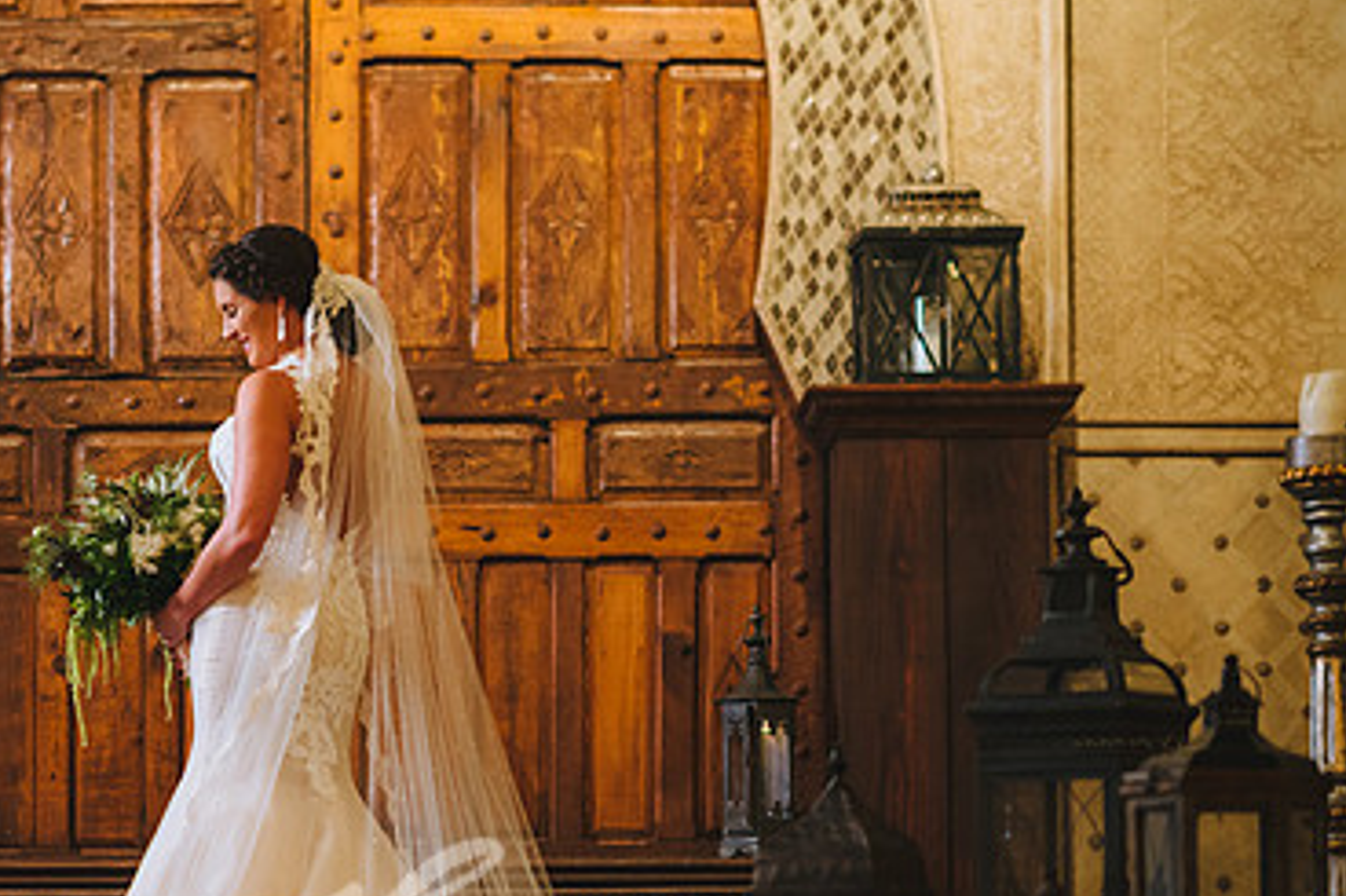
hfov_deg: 15.2
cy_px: 631
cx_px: 293
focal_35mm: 134
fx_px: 5008
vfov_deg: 10.2
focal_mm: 85
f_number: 2
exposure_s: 1/50
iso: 400
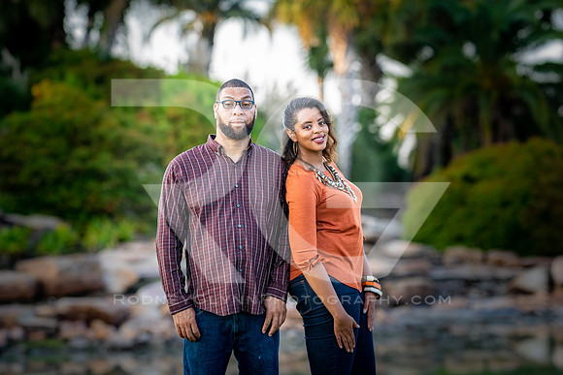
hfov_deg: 13.4
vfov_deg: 9.0
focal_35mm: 153
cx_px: 318
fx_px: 2399
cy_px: 209
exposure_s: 1/250
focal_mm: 135
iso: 400
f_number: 2.8
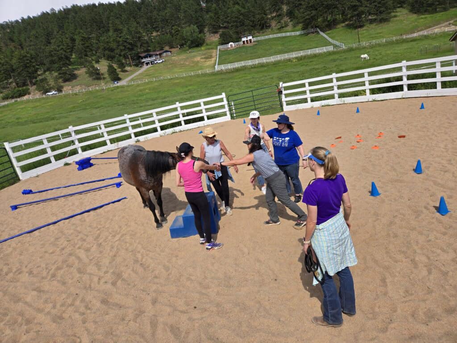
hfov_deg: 73.9
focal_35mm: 23
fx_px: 304
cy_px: 172
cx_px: 228
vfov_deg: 58.9
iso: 25
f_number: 1.8
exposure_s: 1/2283
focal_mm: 5.4
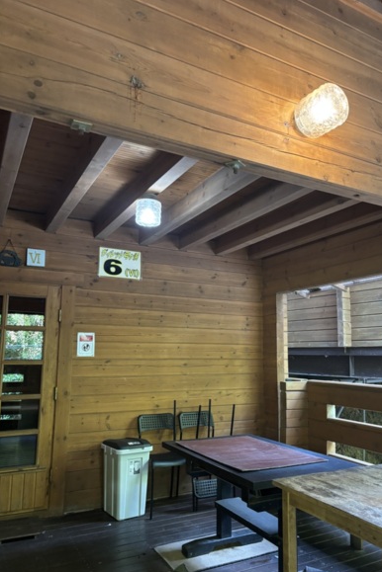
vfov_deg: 65.5
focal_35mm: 28
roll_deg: -0.9
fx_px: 446
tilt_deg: +8.6
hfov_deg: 46.2
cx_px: 222
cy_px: 295
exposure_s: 1/33
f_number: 1.6
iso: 500
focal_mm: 5.96
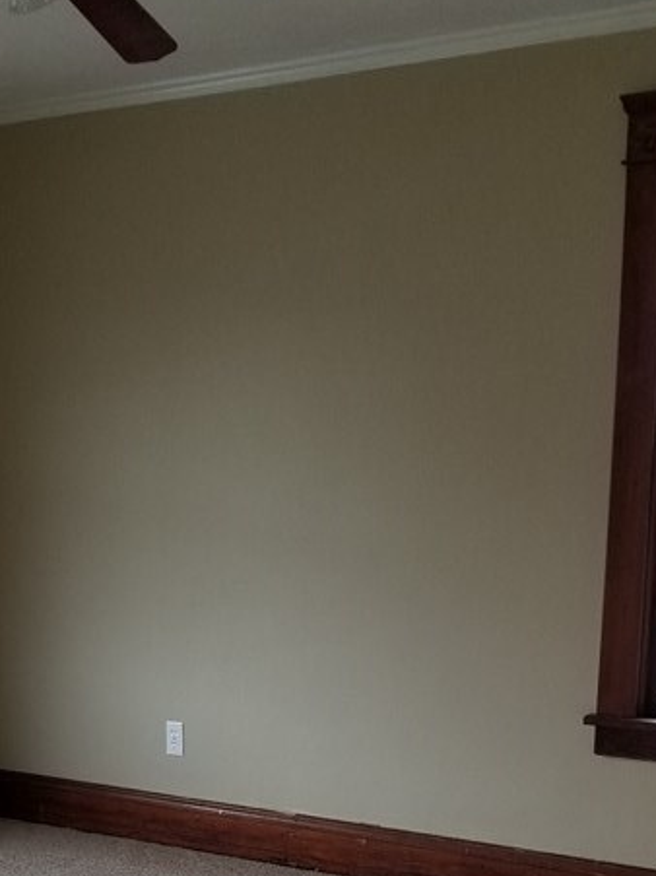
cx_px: 217
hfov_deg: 24.7
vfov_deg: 31.0
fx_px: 1492
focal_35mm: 59
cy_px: 812
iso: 125
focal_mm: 4.25
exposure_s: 1/40
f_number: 1.7
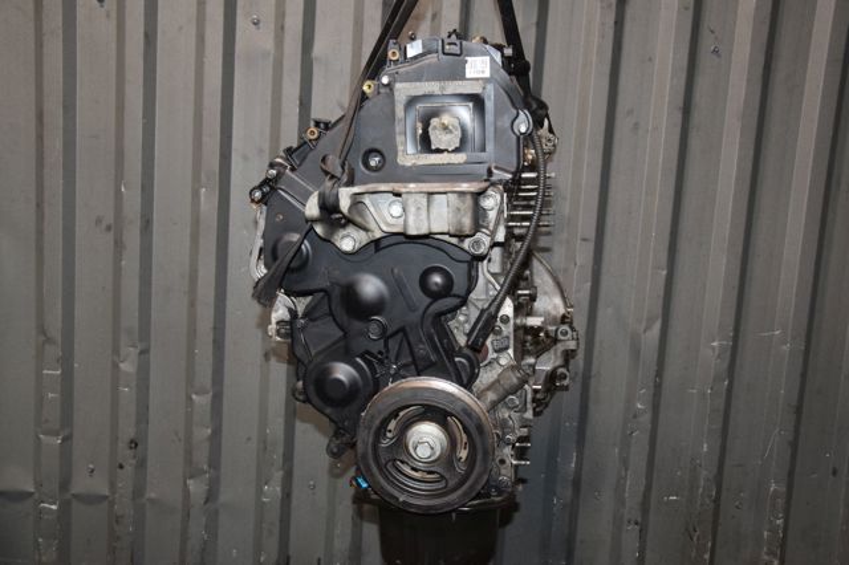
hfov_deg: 51.3
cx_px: 424
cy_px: 282
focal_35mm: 38
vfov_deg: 35.5
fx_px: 884
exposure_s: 1/60
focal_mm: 25
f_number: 5.6
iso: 1600
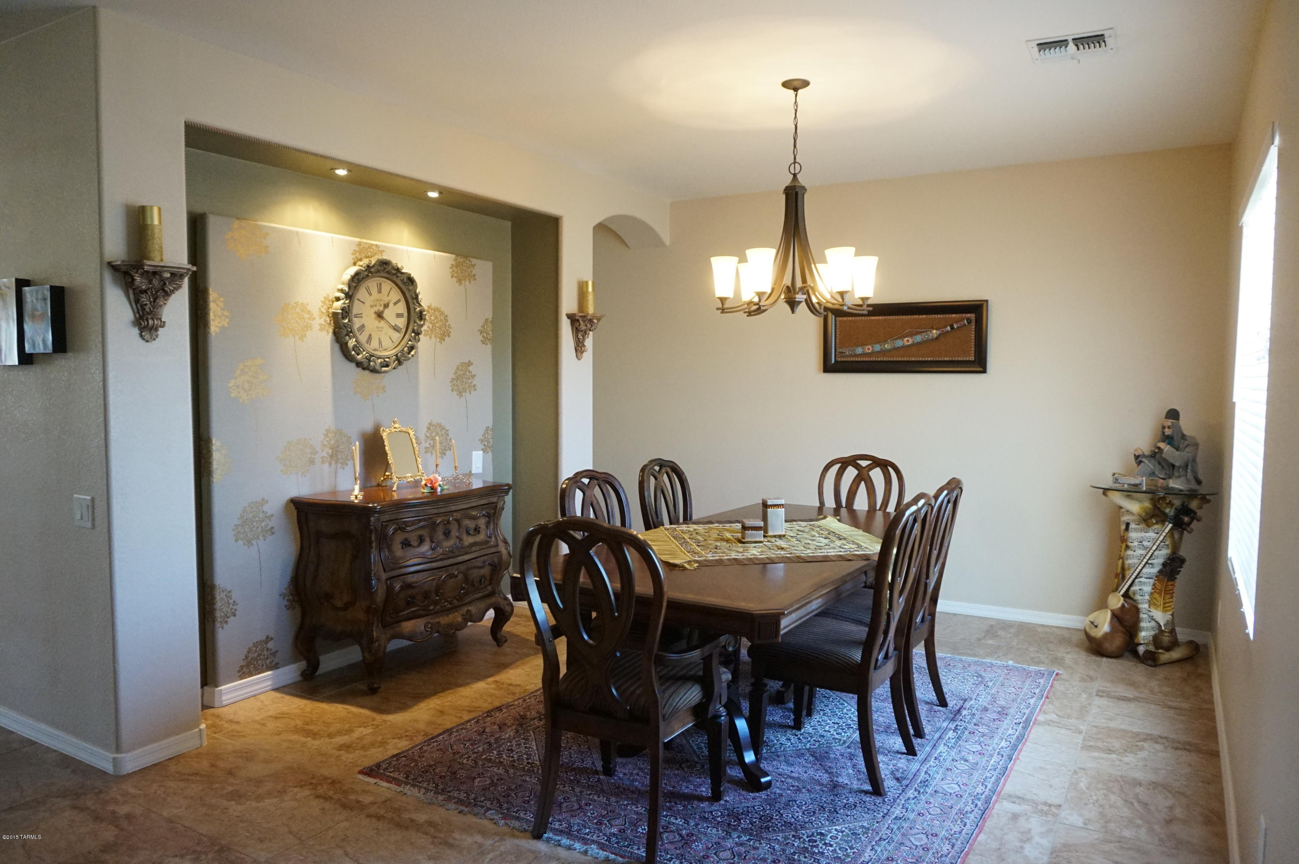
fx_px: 866
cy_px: 432
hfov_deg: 73.8
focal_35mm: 24
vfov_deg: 53.1
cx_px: 650
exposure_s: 1/60
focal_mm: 16
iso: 2000
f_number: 4
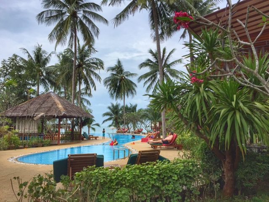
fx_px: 225
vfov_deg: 48.2
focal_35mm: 29
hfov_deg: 61.7
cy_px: 101
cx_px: 134
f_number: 2.2
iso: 32
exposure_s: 1/2825
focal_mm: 4.15
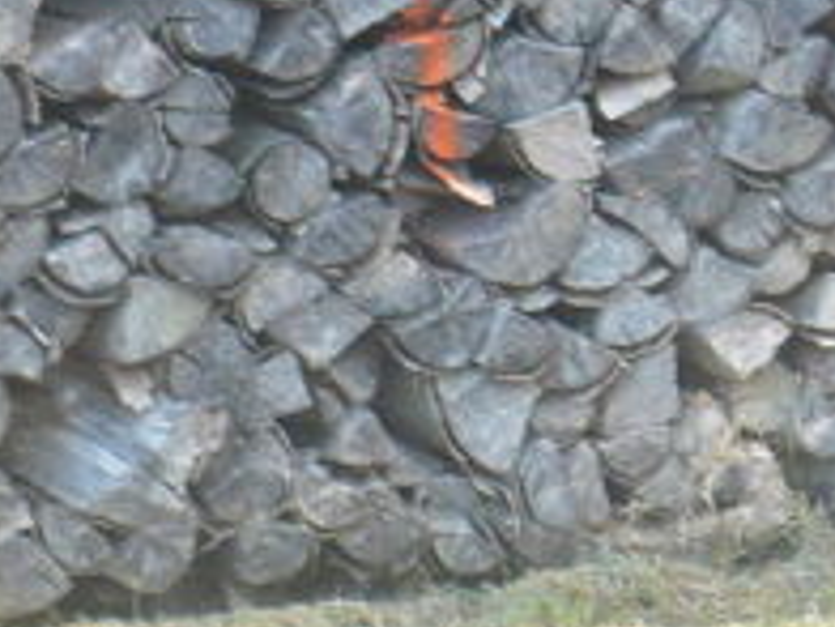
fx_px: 4318
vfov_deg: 8.3
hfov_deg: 10.2
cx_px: 1683
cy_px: 38
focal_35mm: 179
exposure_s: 1/50
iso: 100
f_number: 2.8
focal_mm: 5.8
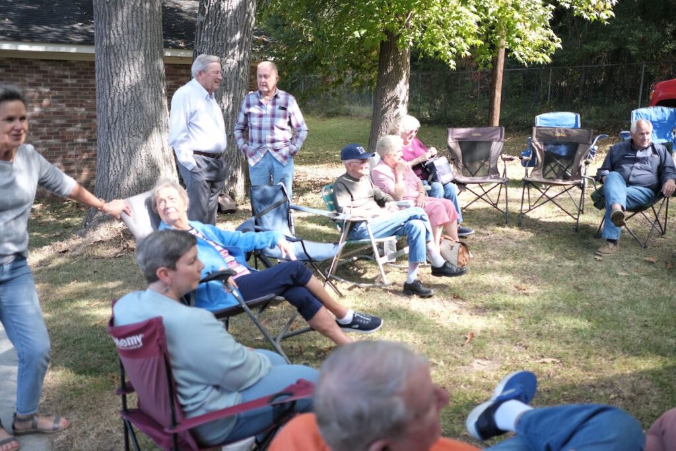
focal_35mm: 35
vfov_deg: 37.9
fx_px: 657
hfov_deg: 54.4
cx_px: 338
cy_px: 226
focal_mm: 23
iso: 160
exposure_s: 1/400
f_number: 2.2
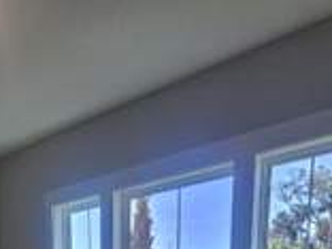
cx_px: 60
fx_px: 384
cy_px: 380
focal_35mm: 40
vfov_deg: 25.9
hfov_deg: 44.2
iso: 50
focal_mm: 2.2
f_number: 2.2
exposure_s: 1/155
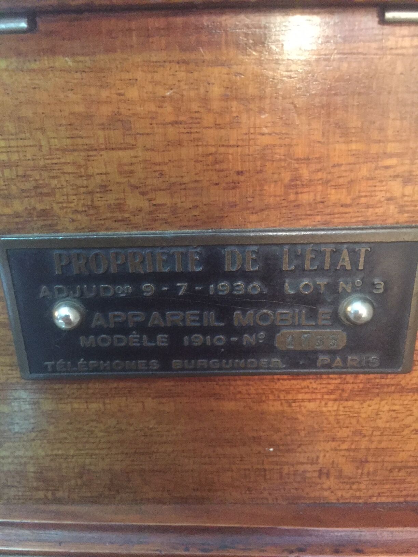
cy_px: 278
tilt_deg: -22.0
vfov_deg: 61.7
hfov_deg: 48.2
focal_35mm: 29
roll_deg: +1.1
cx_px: 209
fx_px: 467
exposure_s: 1/17
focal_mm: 4.15
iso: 400
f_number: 2.2
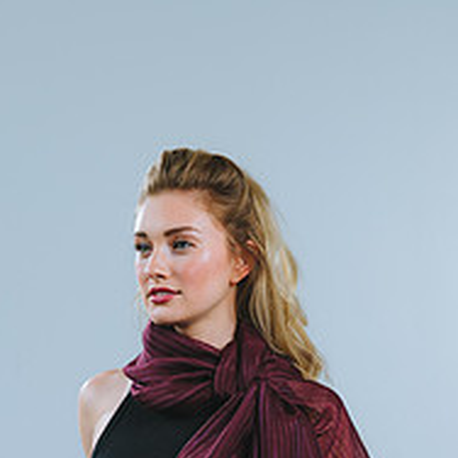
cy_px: 546
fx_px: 2590
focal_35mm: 173
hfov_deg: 10.1
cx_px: 285
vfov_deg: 10.0
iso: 80
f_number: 4
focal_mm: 85
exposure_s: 1/200
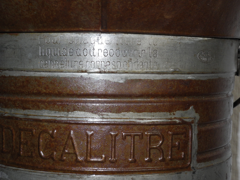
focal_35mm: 61
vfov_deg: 24.0
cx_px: 120
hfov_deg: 31.7
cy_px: 90
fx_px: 423
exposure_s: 1/30
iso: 200
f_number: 6.3
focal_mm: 13
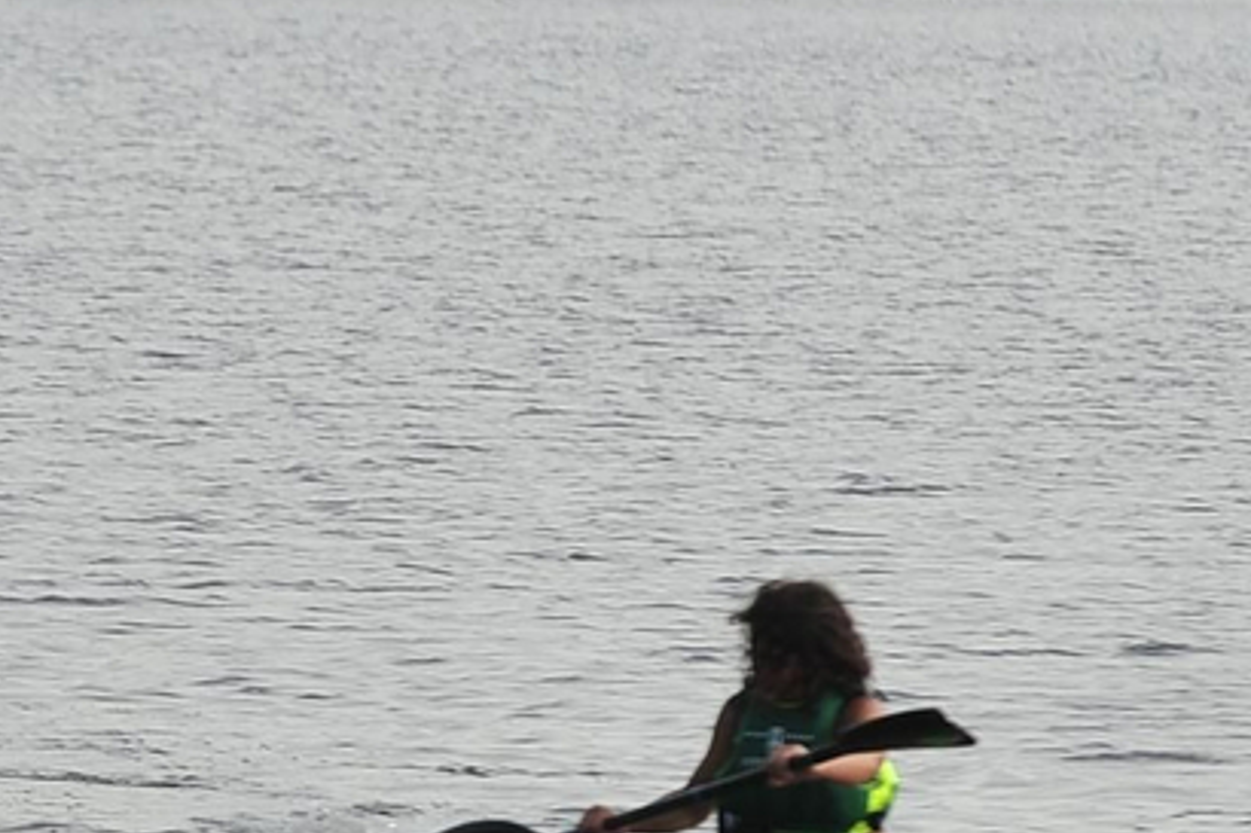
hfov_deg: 2.6
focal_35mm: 780
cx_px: -632
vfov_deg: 1.8
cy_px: 612
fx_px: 27093
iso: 400
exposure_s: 1/1250
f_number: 5.6
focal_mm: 200
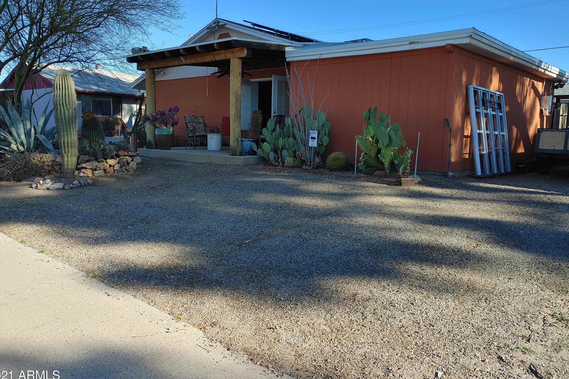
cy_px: 174
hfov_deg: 65.5
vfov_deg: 46.4
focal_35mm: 28
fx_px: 443
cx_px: 281
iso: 50
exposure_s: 1/1075
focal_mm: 5.58
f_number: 1.8
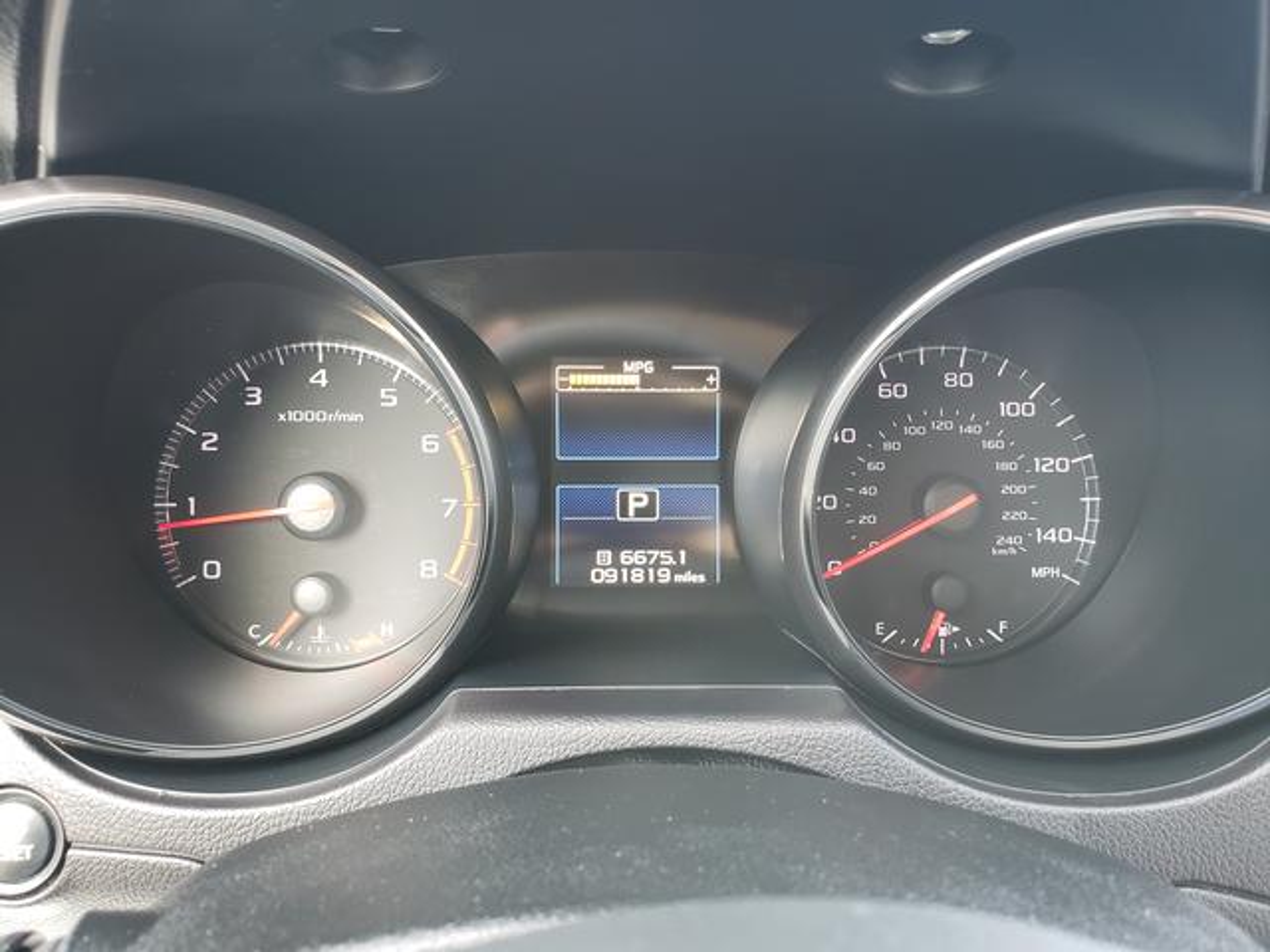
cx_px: 635
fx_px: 954
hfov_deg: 67.3
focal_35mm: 26
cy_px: 476
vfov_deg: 53.1
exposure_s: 1/40
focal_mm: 4.3
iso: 250
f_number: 2.4
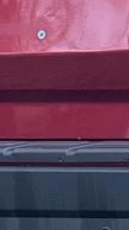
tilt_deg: +1.8
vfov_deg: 3.9
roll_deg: -0.6
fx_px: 3372
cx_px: 370
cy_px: -17
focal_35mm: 554
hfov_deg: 2.2
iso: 125
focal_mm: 9
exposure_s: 1/121
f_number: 2.8
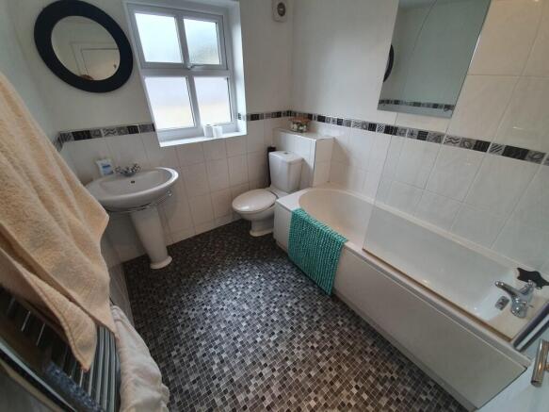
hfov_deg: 106.2
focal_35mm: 13
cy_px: 206
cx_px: 274
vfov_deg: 89.9
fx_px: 206
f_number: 2.2
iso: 80
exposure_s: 1/50
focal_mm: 1.8
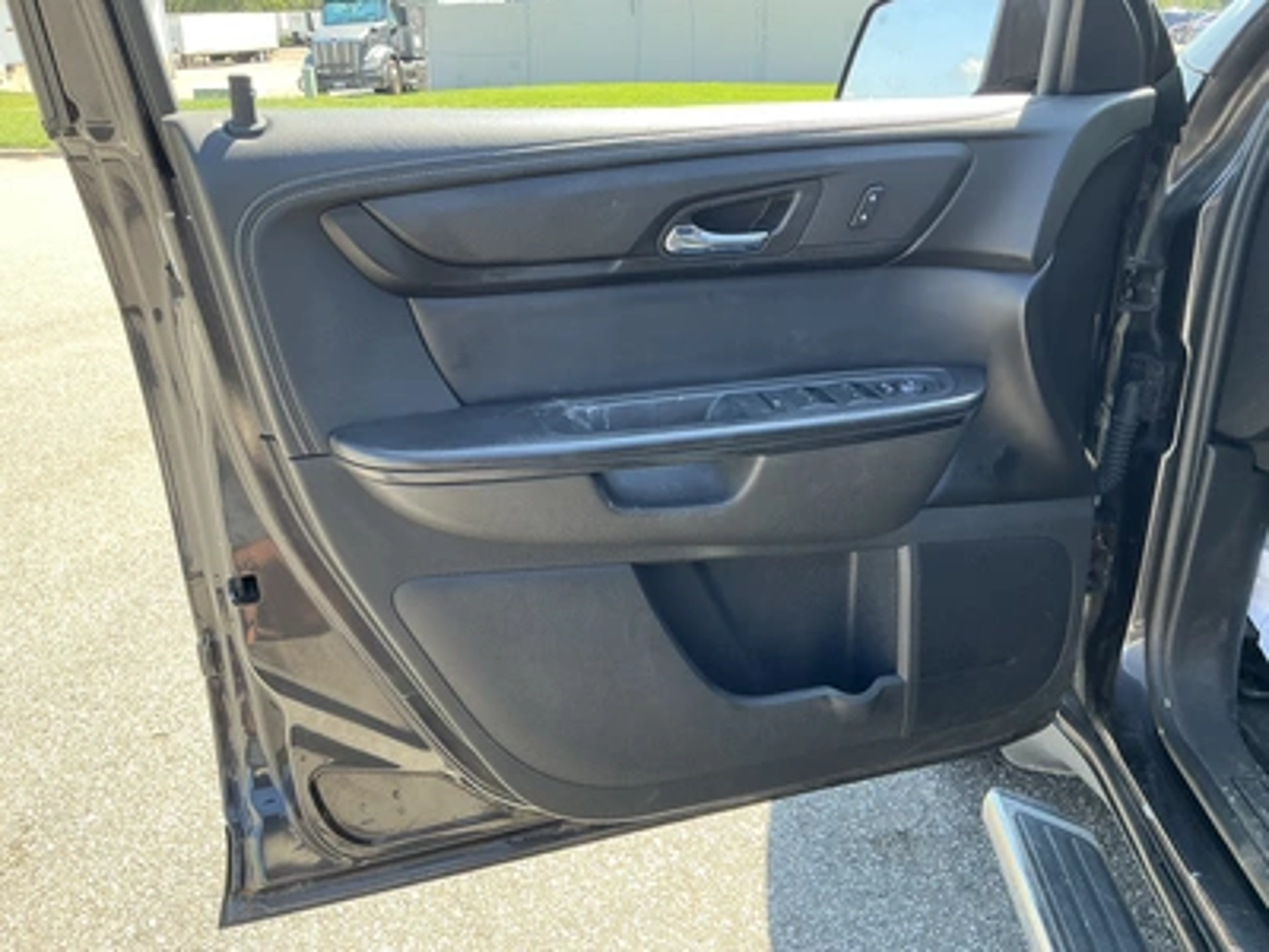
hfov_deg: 63.4
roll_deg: +2.2
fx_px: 1026
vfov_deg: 49.7
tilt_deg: -20.0
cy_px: 476
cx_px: 634
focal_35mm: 28
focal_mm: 3
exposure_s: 1/137
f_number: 1.8
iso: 32
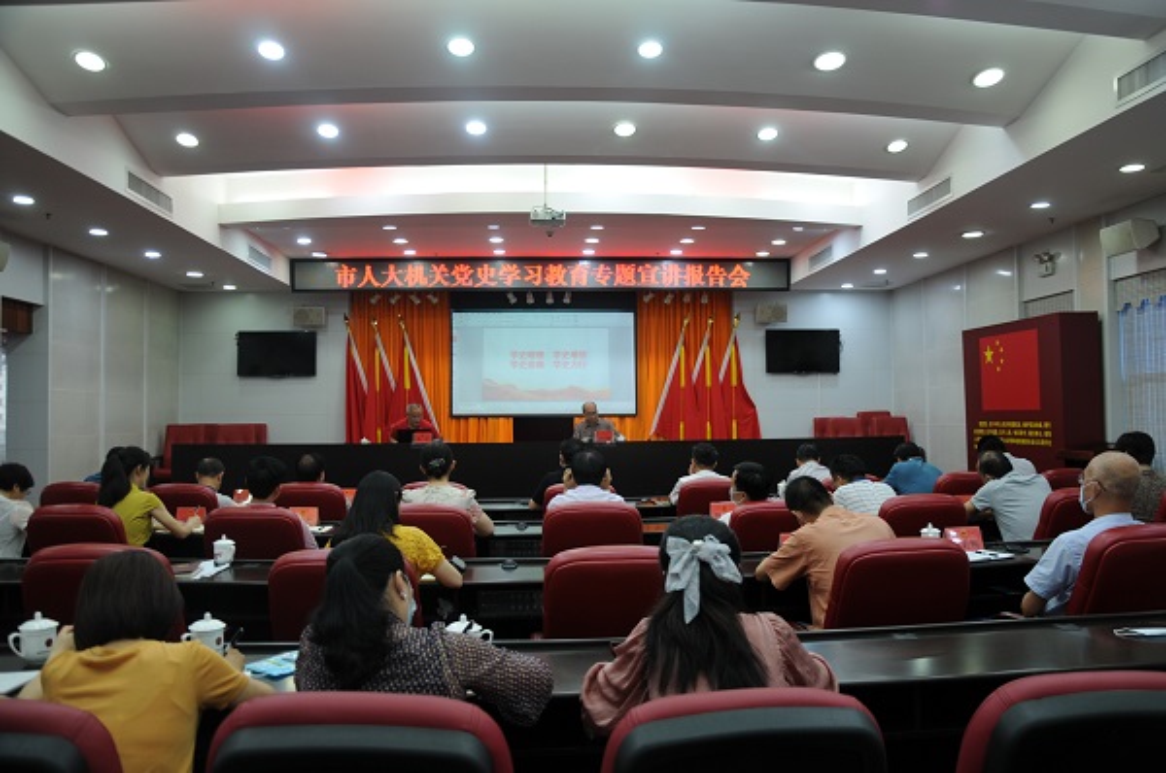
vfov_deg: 47.8
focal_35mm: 27
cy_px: 386
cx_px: 583
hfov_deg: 67.5
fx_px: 873
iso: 250
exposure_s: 1/40
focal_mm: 18
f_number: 3.5
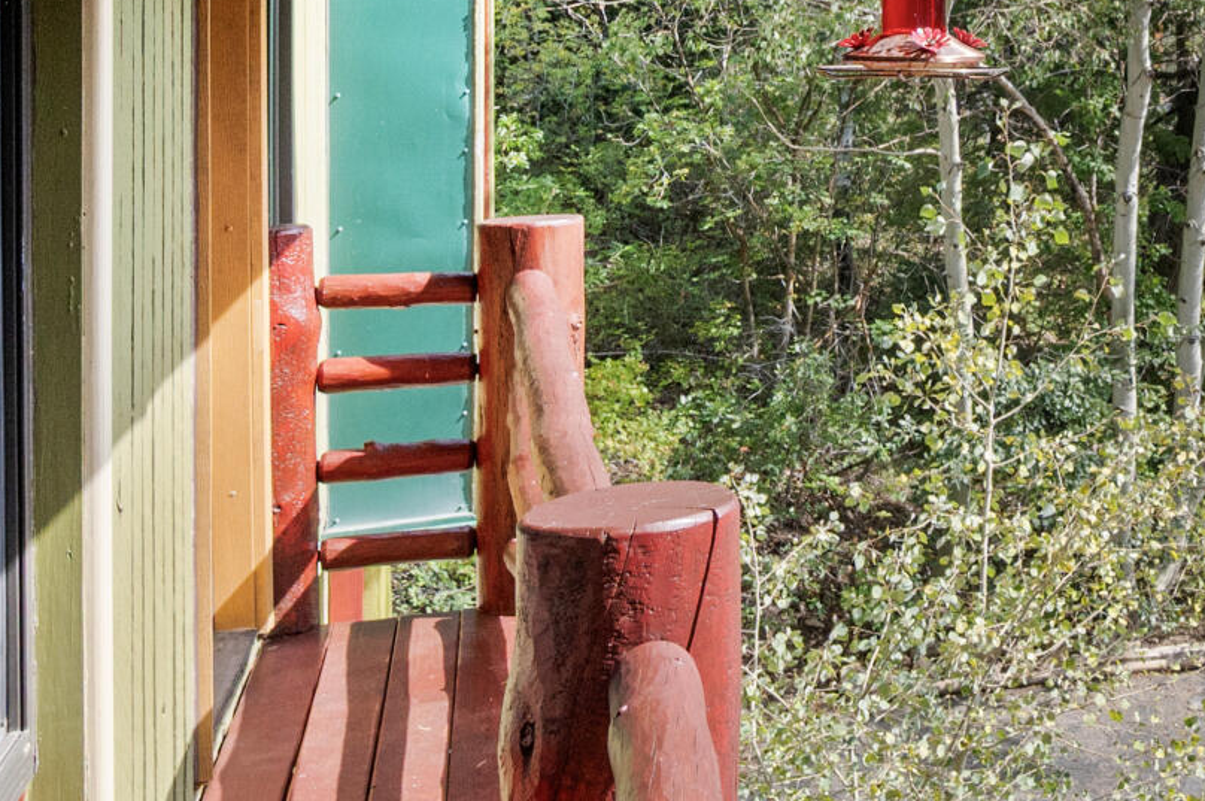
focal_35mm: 52
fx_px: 1739
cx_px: 1527
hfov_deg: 30.8
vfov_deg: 25.0
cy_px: 46
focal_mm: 14
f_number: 8
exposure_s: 1/400
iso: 500
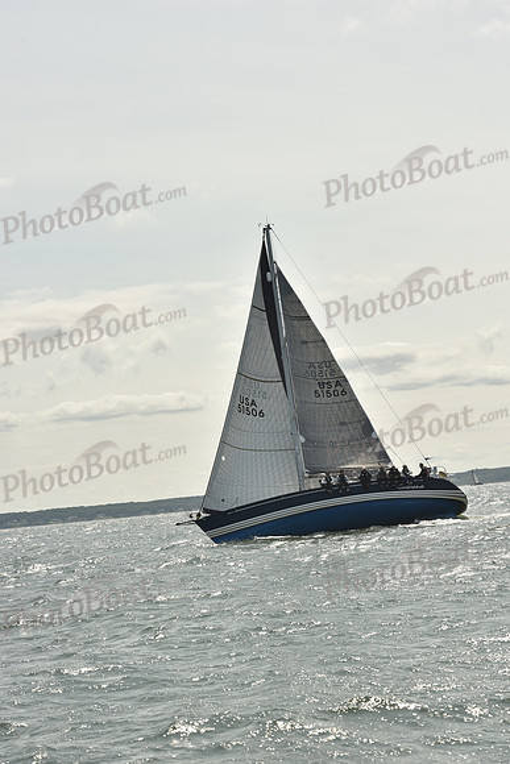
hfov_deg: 15.9
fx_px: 1826
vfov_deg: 23.6
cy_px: 382
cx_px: 255
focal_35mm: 86
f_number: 10
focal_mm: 86
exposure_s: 1/800
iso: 250
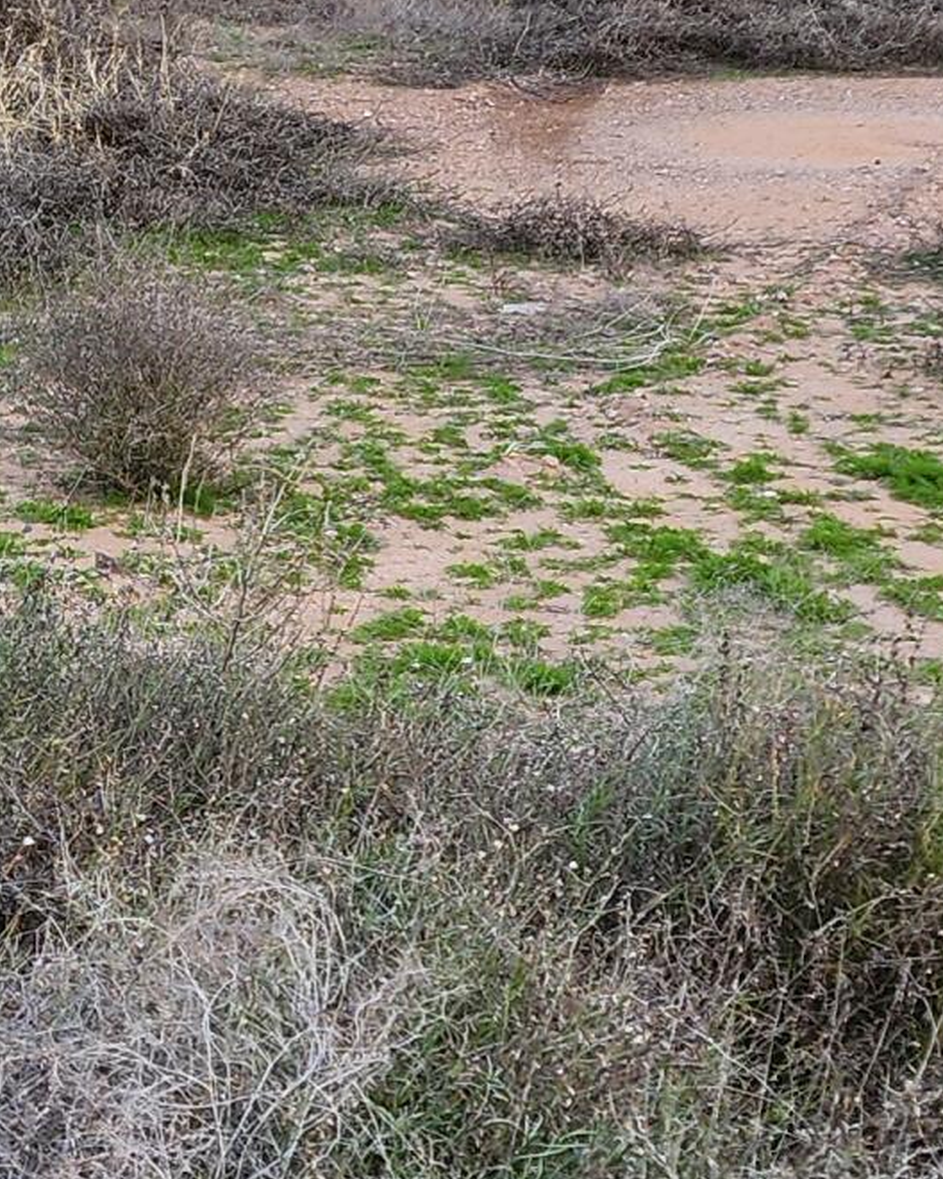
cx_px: -155
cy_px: 652
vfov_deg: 18.8
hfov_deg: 14.7
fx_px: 3558
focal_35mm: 102
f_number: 1.8
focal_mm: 6.4
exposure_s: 1/180
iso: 25
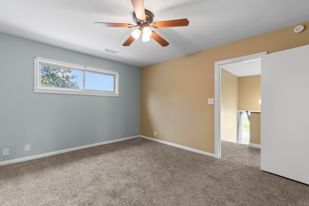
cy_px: 103
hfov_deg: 100.4
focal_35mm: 15
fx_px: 129
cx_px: 154
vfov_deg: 77.3
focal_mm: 10
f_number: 4.5
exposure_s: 1/3
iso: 100
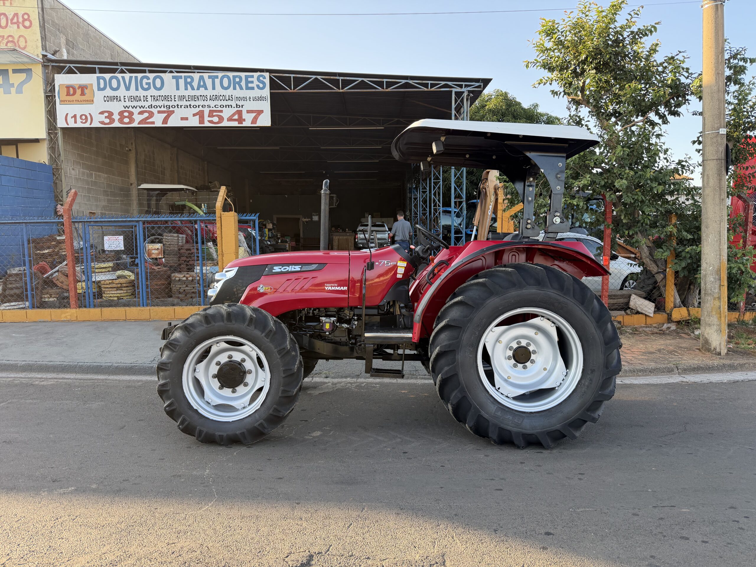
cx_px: 378
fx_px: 524
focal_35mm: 24
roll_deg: +0.6
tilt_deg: -5.8
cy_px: 284
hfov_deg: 71.6
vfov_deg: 56.8
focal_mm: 6.76
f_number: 1.78
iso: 100
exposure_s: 1/547
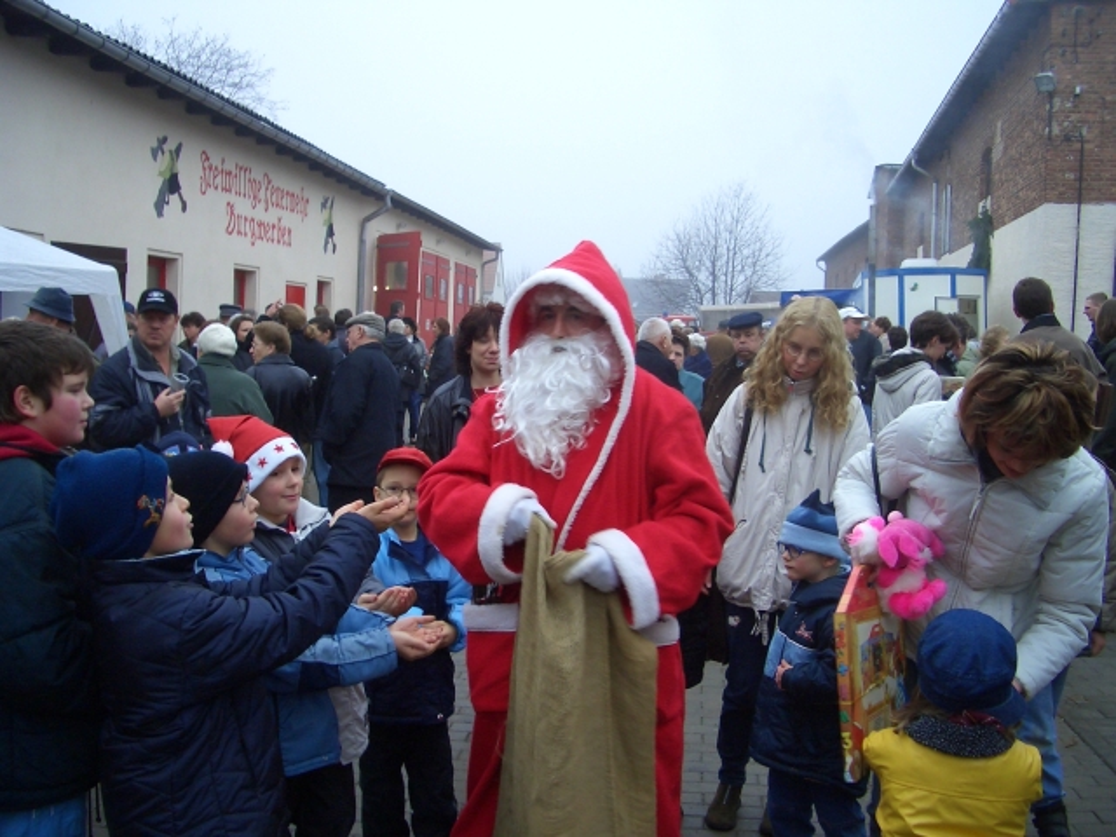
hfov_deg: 52.6
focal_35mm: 35
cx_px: 558
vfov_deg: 40.7
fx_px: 1128
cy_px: 418
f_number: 2.6
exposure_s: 1/60
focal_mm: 5.8
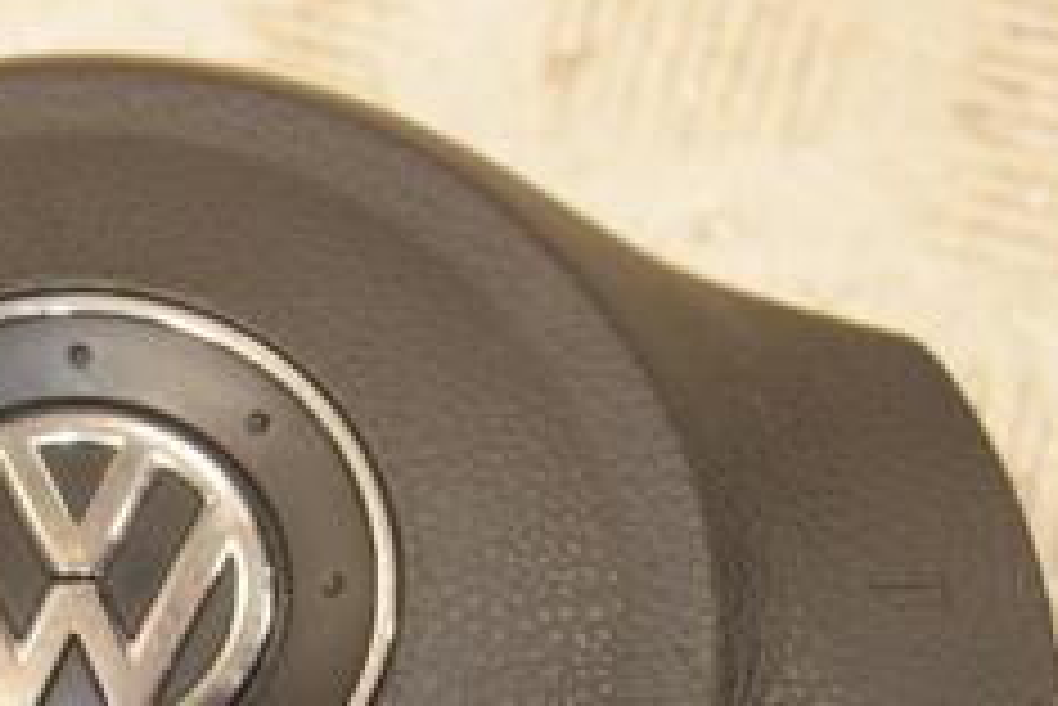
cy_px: 814
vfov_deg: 8.9
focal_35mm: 153
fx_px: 4499
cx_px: 23
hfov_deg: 13.2
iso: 800
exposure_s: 1/200
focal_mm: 40
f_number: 6.3
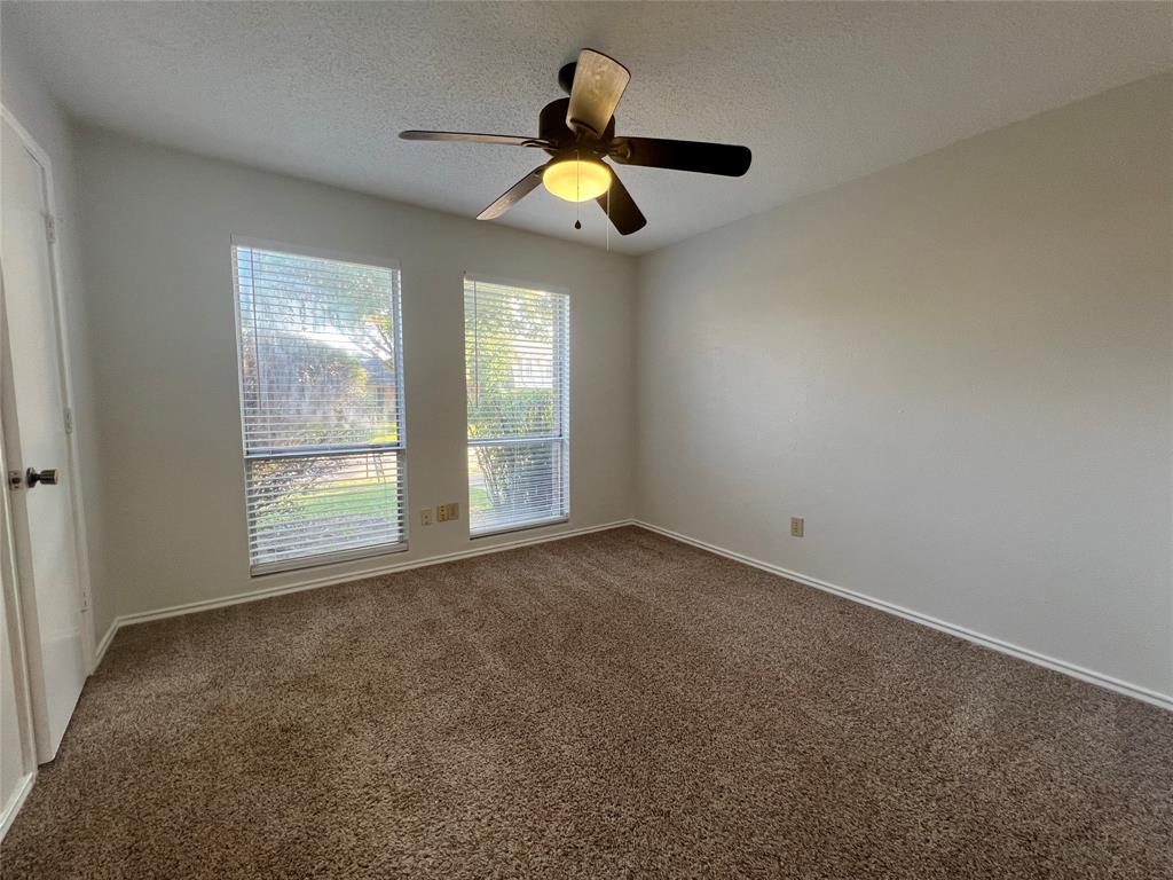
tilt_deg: -5.7
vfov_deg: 89.9
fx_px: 441
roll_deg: -0.4
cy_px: 440
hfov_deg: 106.2
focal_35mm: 13
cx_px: 586
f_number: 1.8
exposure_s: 1/120
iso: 125
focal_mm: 1.57
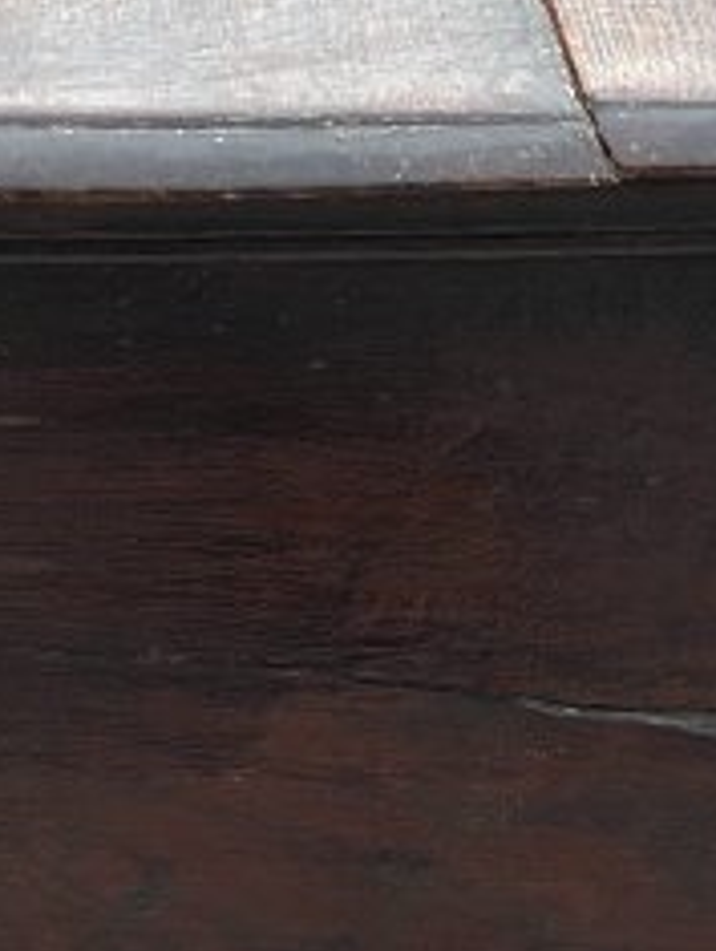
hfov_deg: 5.6
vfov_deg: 7.5
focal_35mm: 265
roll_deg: -0.9
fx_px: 7289
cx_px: -275
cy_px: 206
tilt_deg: -27.4
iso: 25
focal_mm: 6
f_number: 2
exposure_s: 1/378
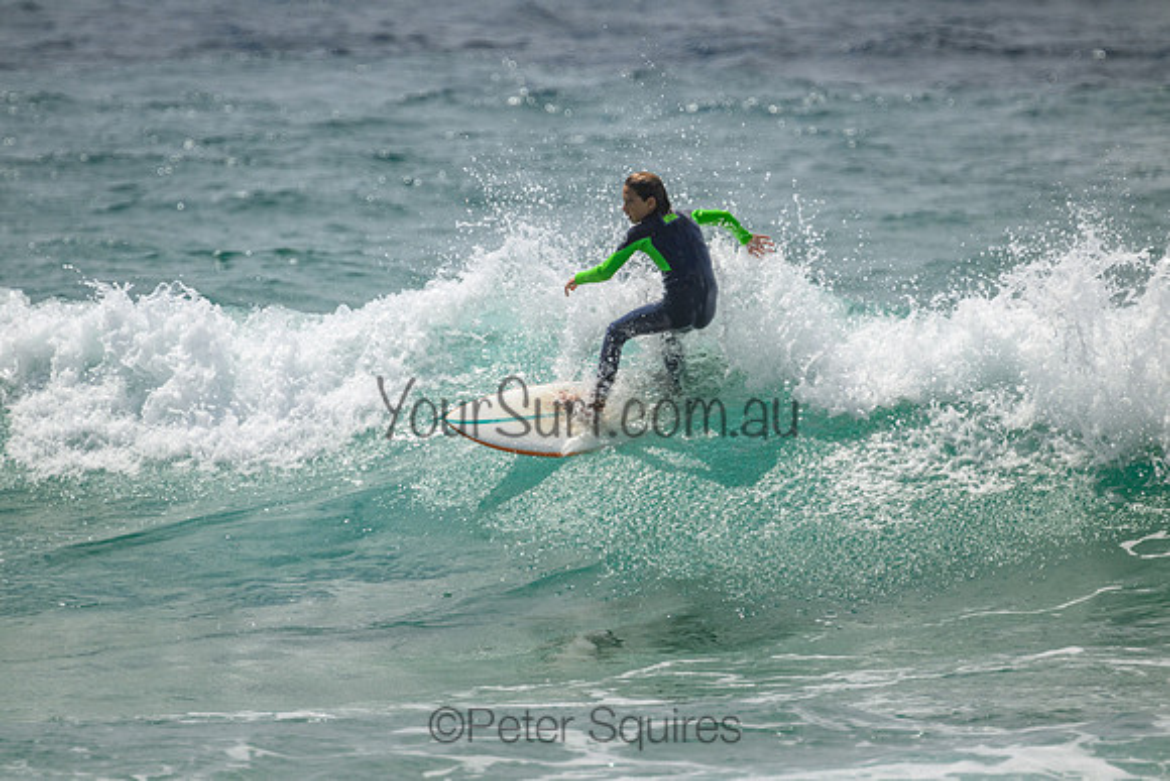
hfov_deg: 2.6
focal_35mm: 800
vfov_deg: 1.7
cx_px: 585
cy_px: 390
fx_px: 26005
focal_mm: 800
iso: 560
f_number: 11
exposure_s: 1/2000
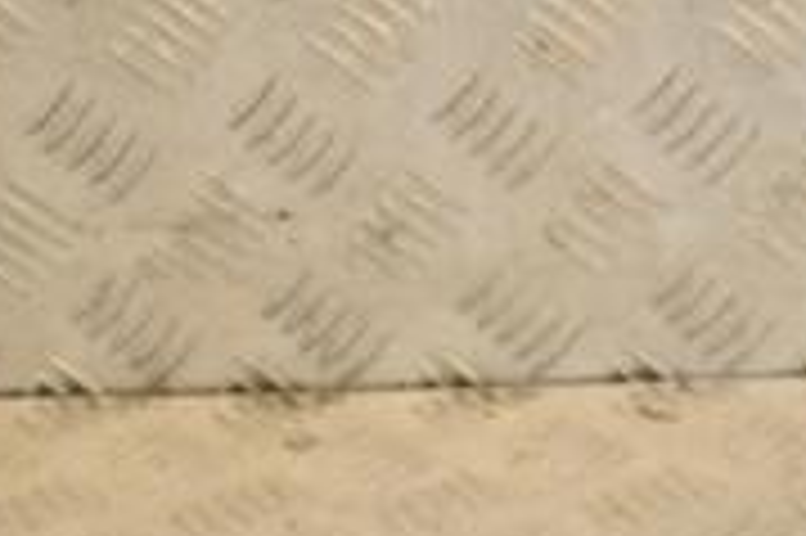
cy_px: 892
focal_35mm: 171
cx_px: 1000
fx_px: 3825
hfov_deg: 11.7
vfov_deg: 7.8
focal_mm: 34
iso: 800
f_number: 6.3
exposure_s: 1/200
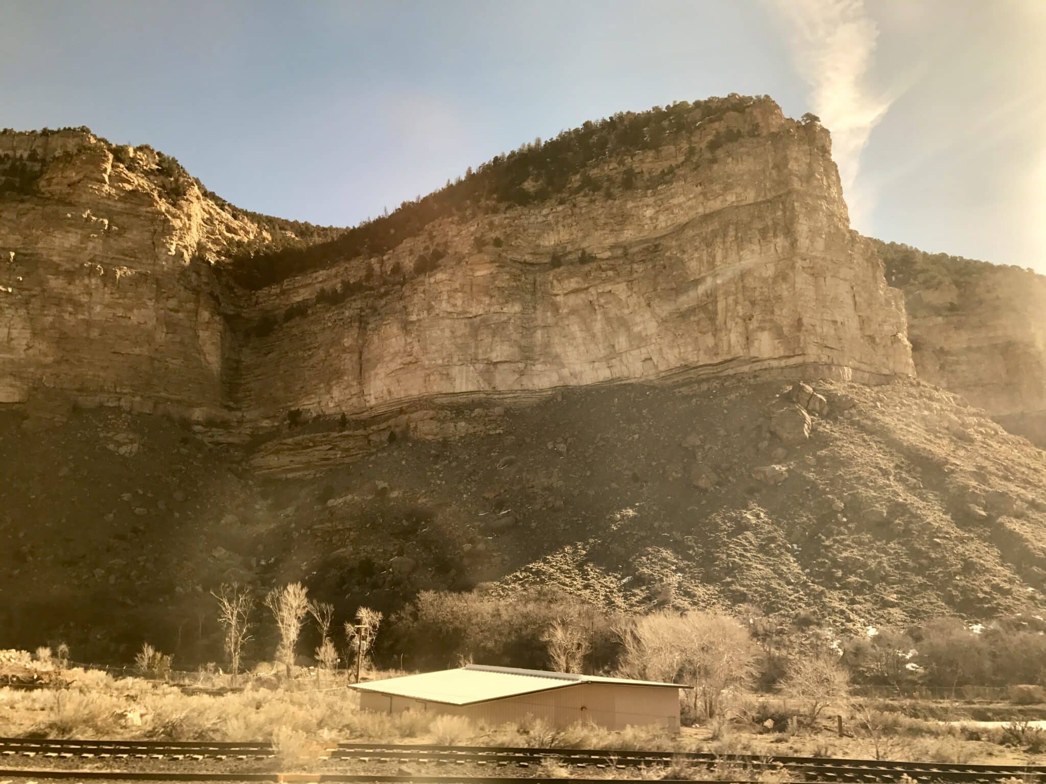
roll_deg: -0.3
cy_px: 392
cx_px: 523
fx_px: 846
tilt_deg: +12.8
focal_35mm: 28
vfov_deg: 49.7
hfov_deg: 63.4
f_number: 1.8
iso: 20
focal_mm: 3.99
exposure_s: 1/332
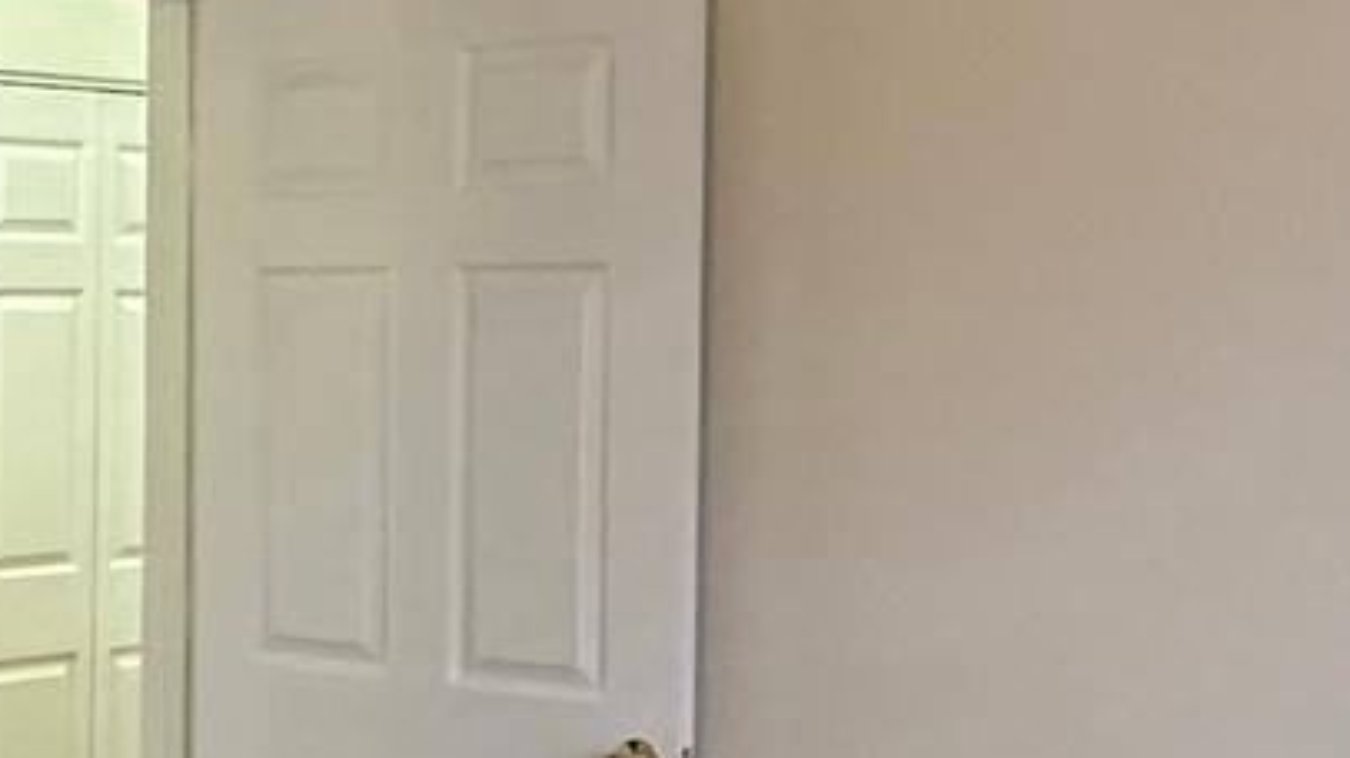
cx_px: -369
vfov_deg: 15.7
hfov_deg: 24.3
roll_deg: +0.4
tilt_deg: -4.5
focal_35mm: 77
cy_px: 452
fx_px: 2755
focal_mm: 2.22
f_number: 2.2
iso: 250
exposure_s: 1/60
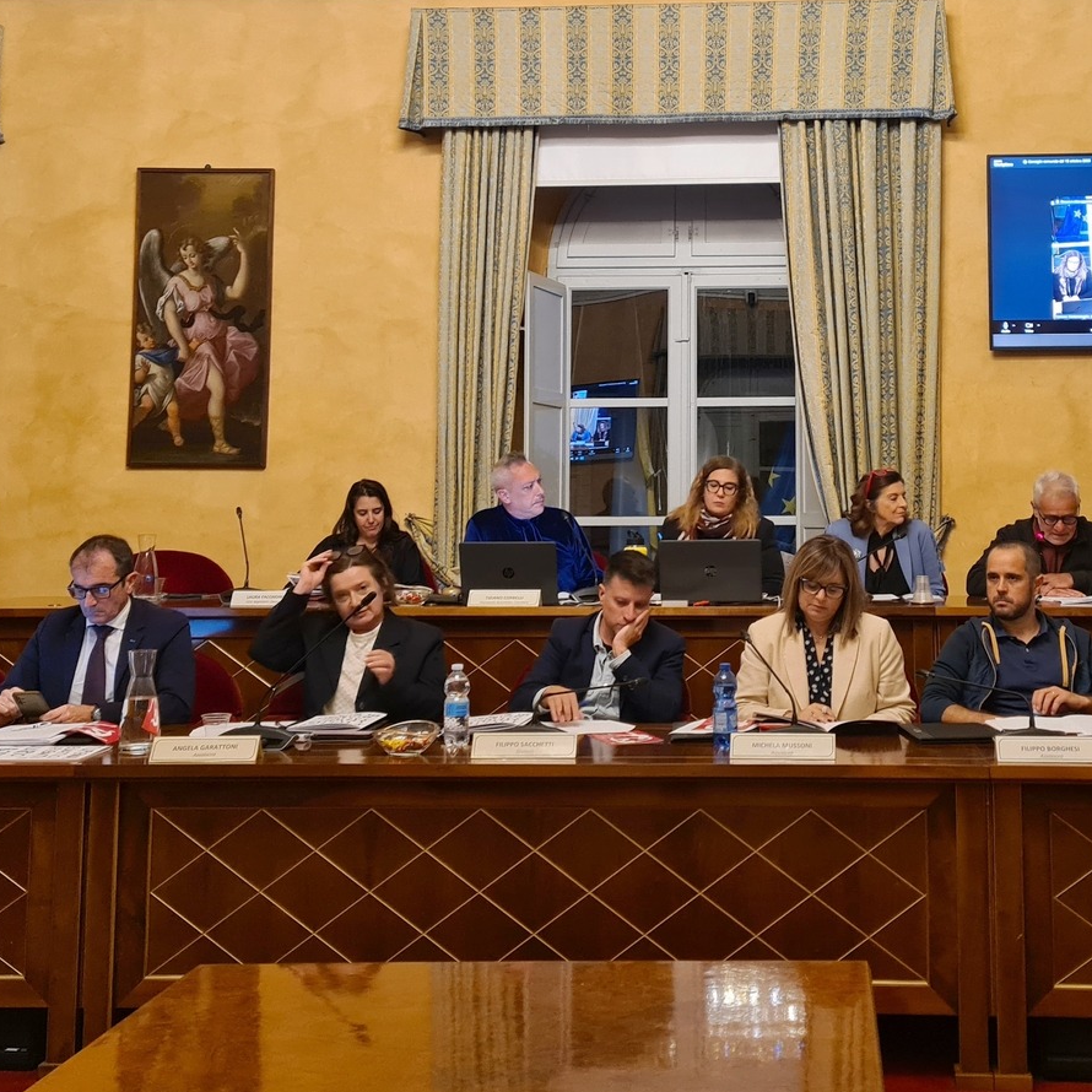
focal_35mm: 31
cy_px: 544
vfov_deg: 52.5
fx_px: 1106
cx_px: 661
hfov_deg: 52.1
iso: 400
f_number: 1.8
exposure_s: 1/50
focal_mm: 5.4
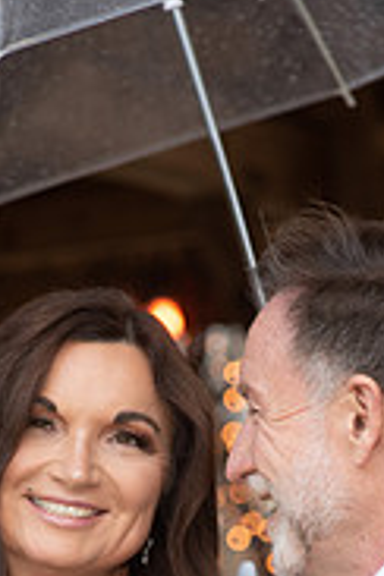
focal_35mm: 209
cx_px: 116
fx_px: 3344
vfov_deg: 9.7
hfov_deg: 6.6
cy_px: 658
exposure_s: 1/125
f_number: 3.2
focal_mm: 85
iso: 640
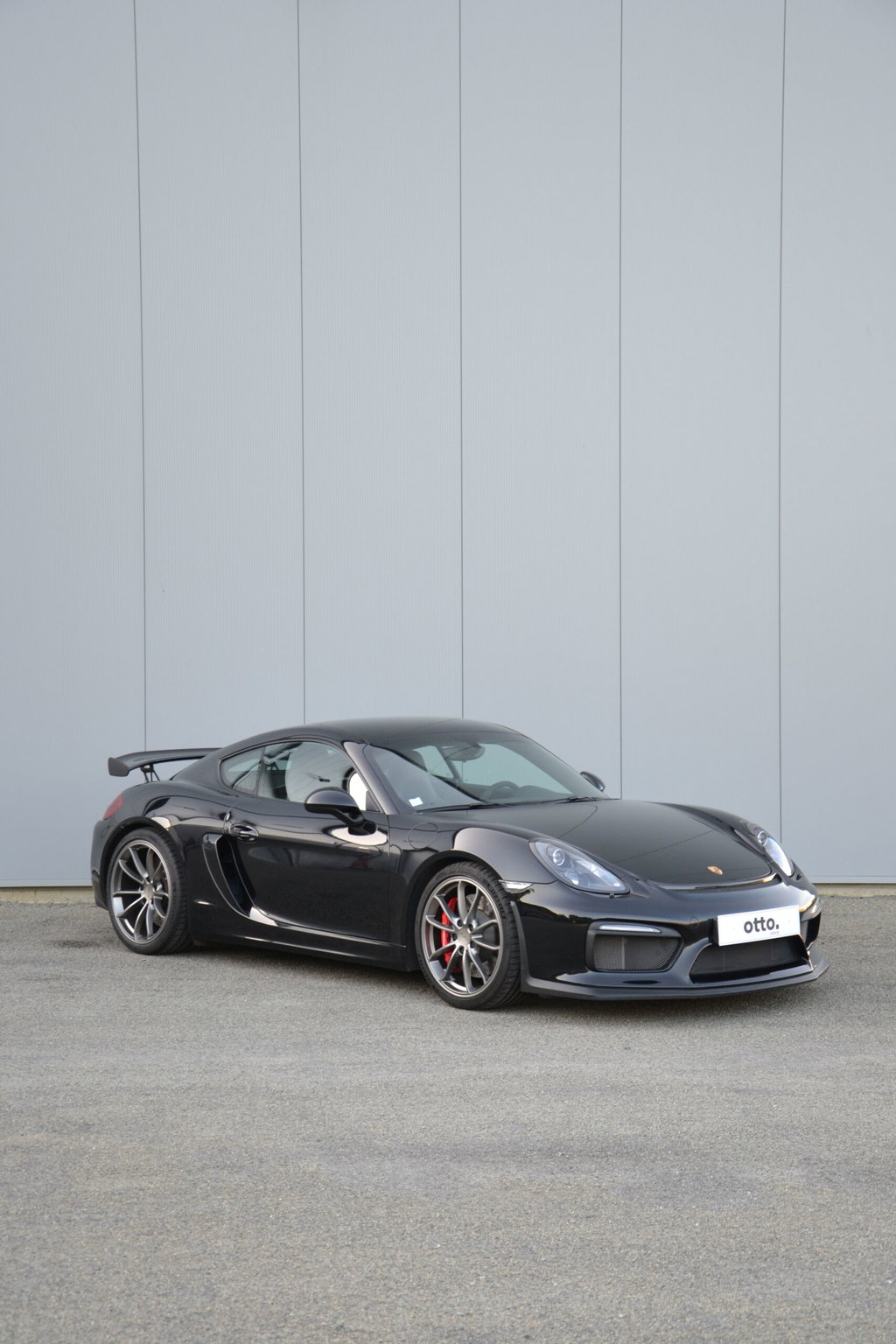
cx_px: 448
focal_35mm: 63
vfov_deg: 31.9
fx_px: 2352
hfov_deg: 21.6
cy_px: 672
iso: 400
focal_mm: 42
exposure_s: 1/125
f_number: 5.6
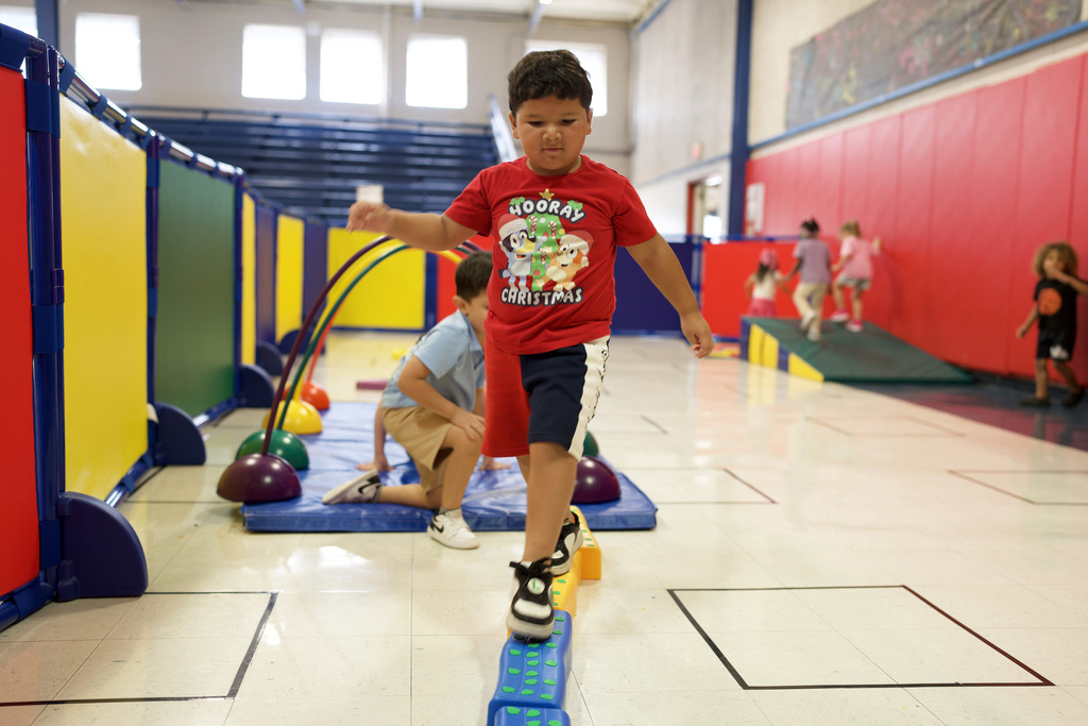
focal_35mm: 35
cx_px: 544
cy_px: 363
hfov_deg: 54.4
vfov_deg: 37.9
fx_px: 1058
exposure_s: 1/50
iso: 200
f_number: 2
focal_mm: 35
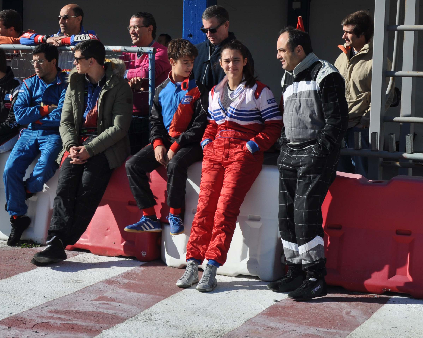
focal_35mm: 88
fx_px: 1100
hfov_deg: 21.7
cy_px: 122
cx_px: 127
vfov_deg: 17.5
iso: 200
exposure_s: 1/400
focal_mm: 35
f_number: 10
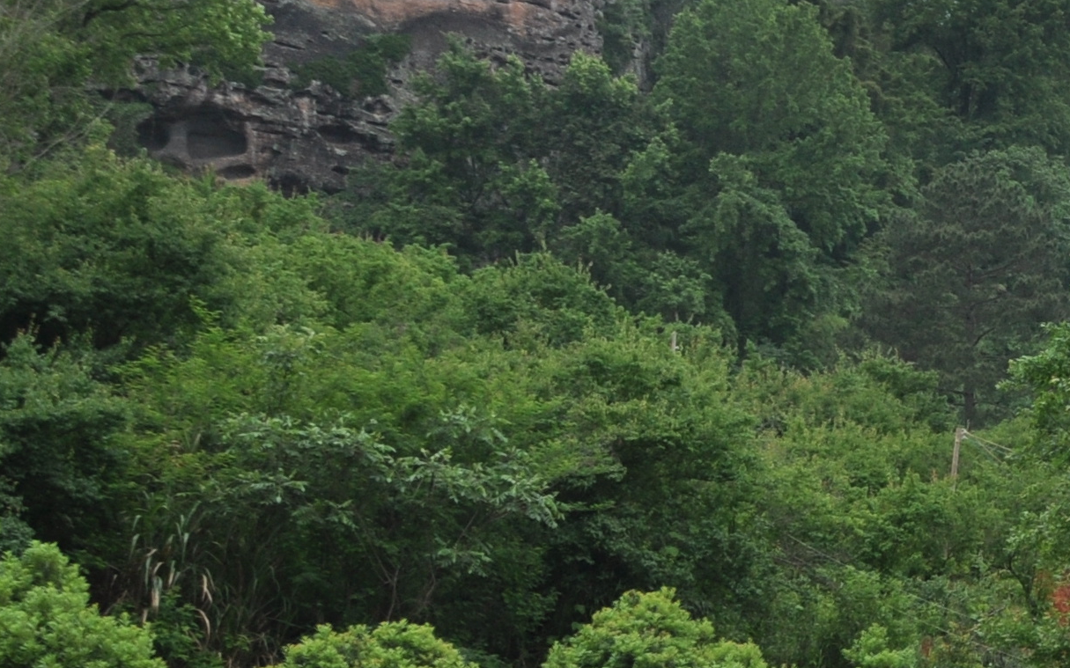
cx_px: 1730
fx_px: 2828
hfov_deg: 18.3
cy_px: 241
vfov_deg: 13.5
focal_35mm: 97
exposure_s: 1/640
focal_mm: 18
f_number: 7.1
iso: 200
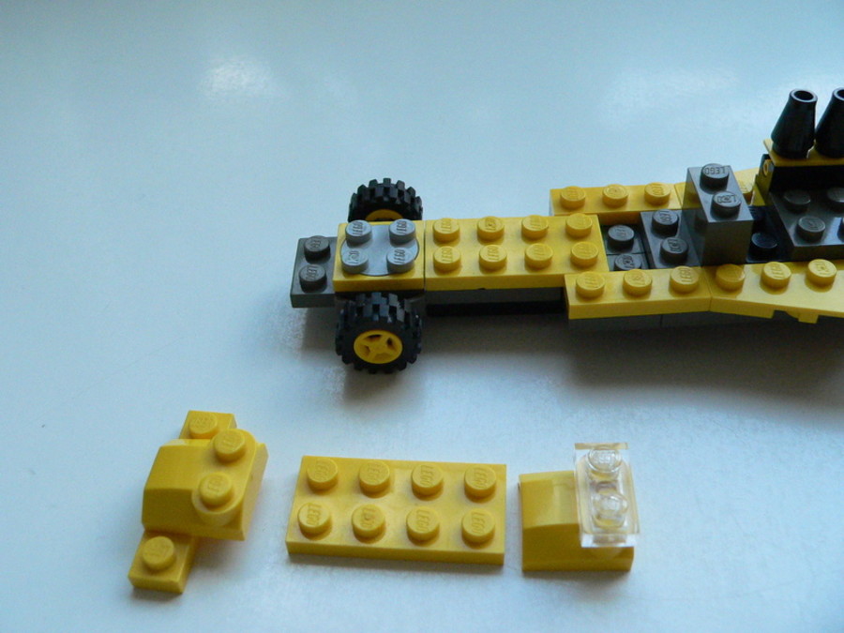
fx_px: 878
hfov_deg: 51.4
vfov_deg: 39.7
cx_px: 422
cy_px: 316
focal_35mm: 36
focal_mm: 6
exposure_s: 1/200
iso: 400
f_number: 4
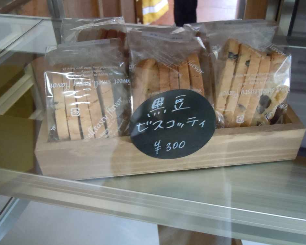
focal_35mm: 35
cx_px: 162
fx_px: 317
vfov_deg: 42.2
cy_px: 124
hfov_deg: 51.5
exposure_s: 1/30
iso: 800
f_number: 4
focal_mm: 5.9
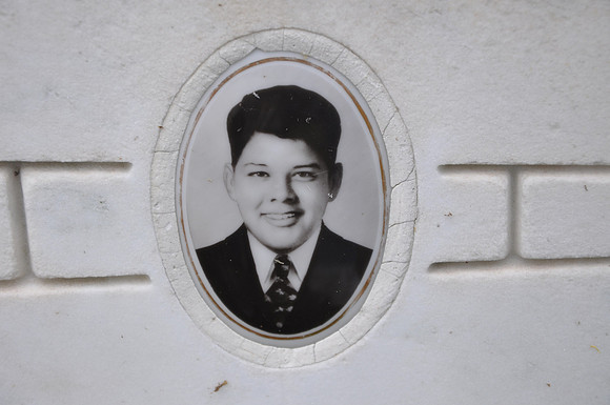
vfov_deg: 13.8
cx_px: 305
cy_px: 202
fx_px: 1675
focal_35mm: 99
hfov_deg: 20.6
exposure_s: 1/200
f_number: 7.1
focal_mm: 66
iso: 200
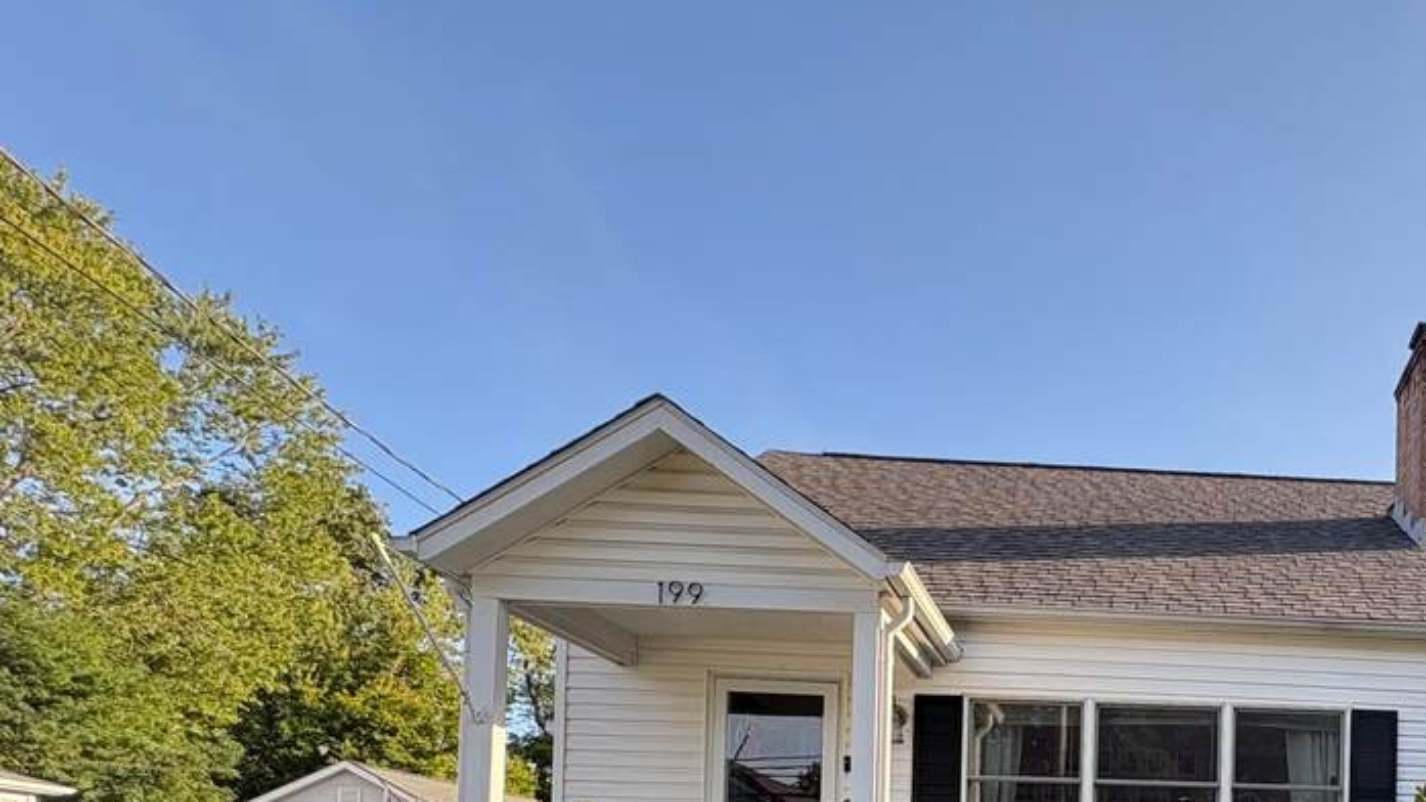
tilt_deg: +1.2
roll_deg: -1.1
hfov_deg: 60.8
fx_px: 1059
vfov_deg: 34.8
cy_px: 910
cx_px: 1195
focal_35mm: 28
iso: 40
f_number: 2.2
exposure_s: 1/244
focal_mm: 2.22
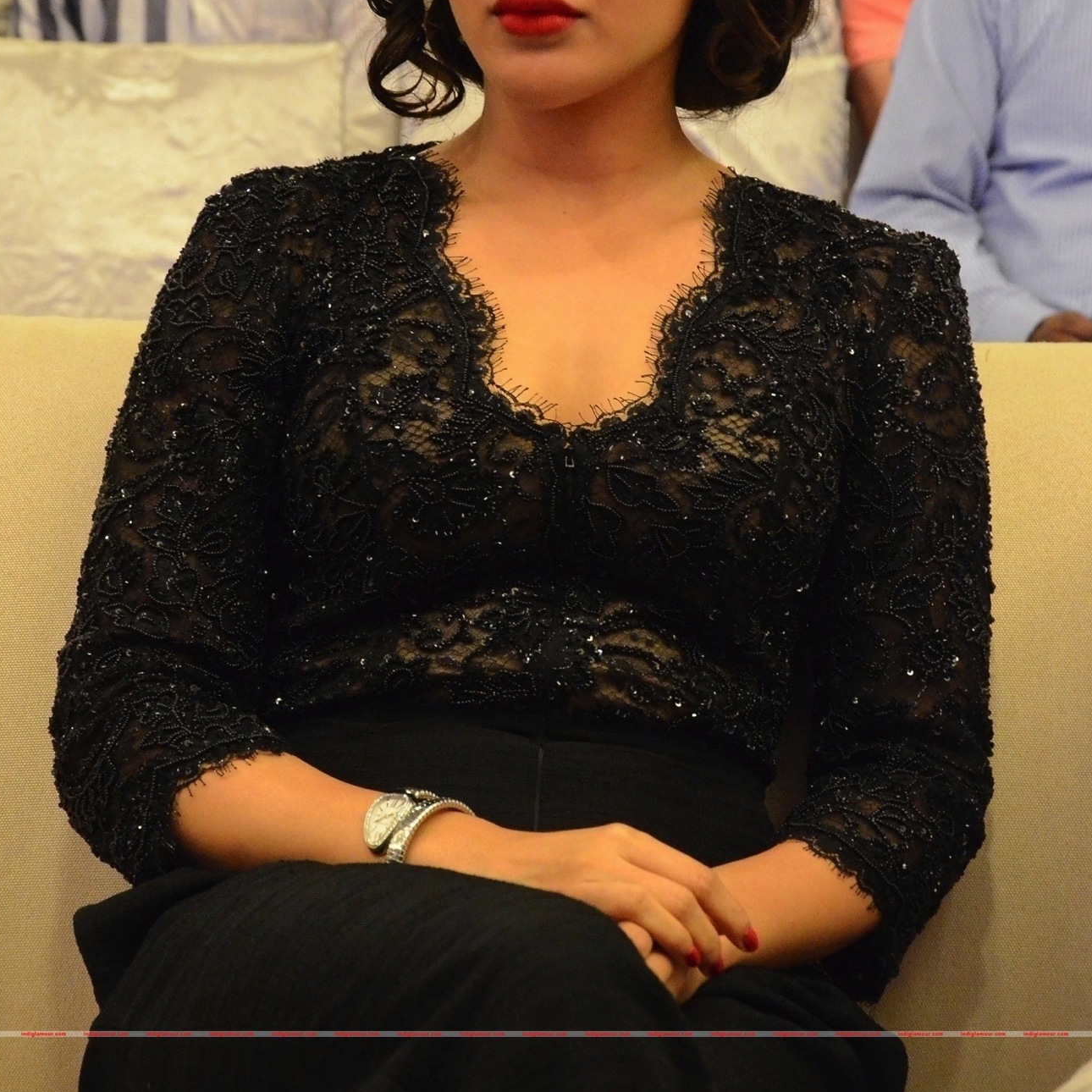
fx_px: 4283
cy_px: 382
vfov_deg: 14.5
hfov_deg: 14.5
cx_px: 544
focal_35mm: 120
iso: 5000
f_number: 5.6
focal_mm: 62
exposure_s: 1/80
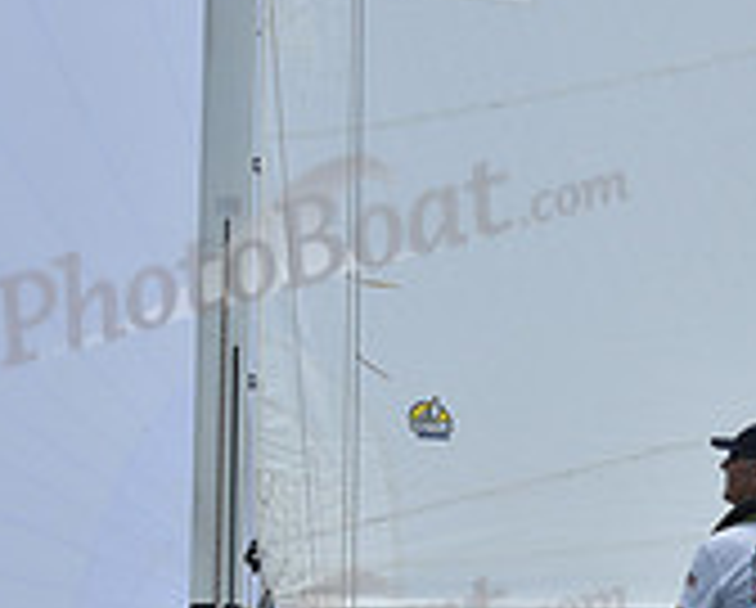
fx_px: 6522
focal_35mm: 291
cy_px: 835
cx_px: 864
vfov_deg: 5.3
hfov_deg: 6.6
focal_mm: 90
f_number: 8
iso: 250
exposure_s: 1/1250
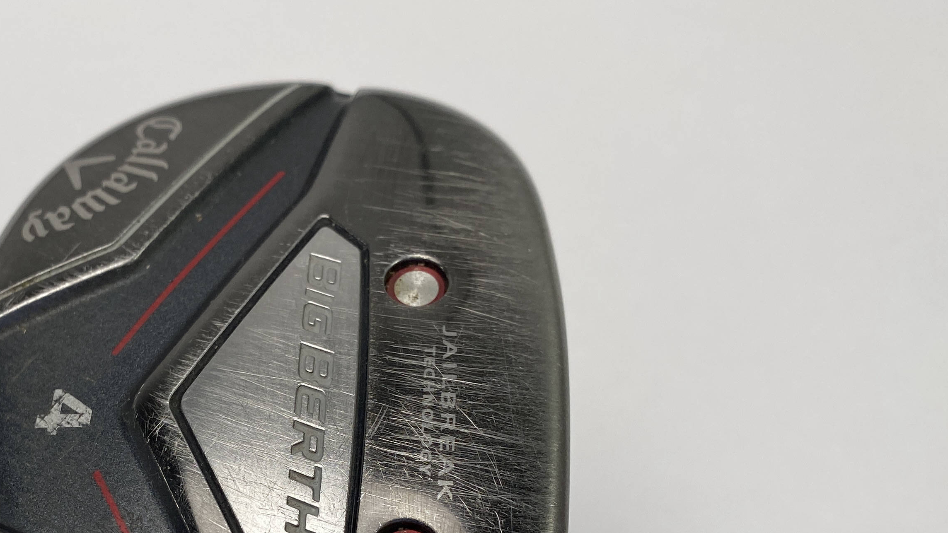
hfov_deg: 41.9
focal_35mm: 48
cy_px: 552
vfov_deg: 23.7
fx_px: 1207
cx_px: 260
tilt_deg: -69.4
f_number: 1.8
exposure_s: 1/409
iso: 32
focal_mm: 4.25
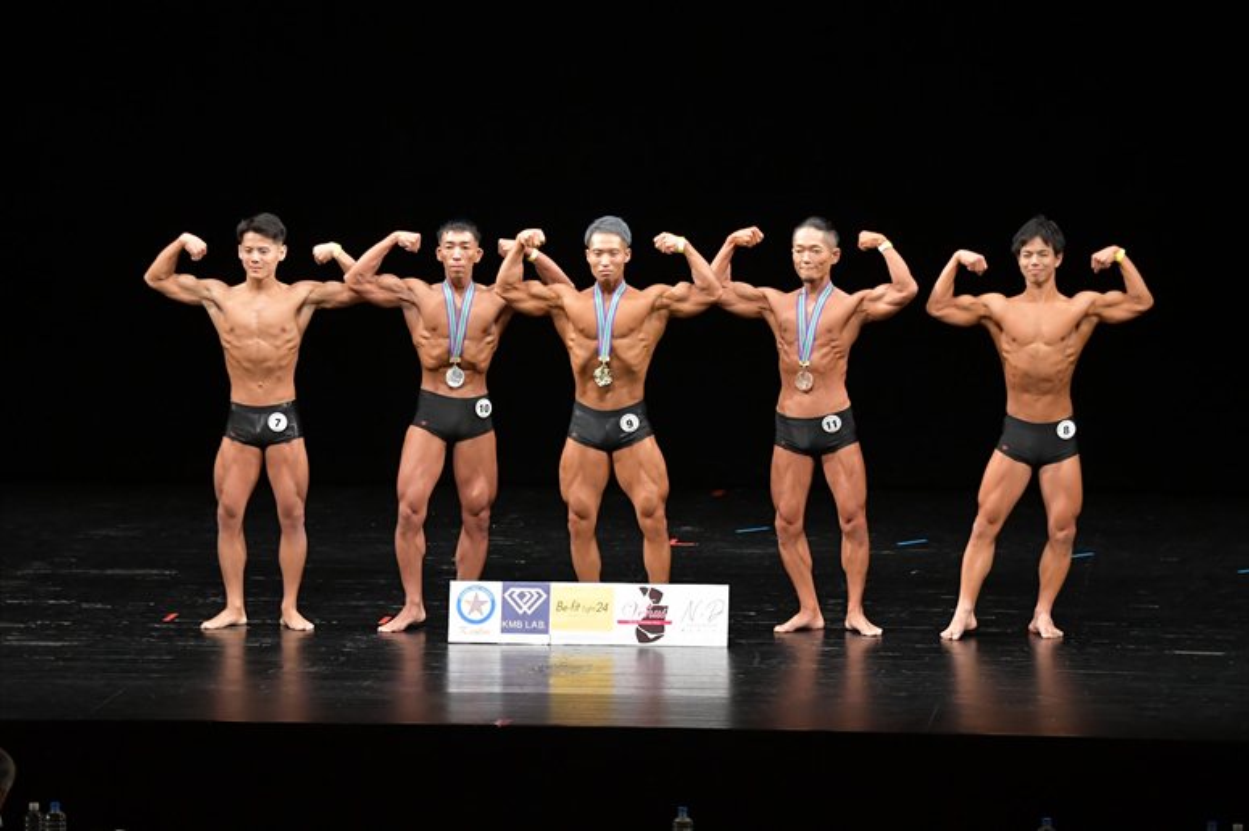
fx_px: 5444
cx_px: 624
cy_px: 416
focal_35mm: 157
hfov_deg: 13.1
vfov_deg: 8.7
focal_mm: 105
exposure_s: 1/400
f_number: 5.6
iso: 3200
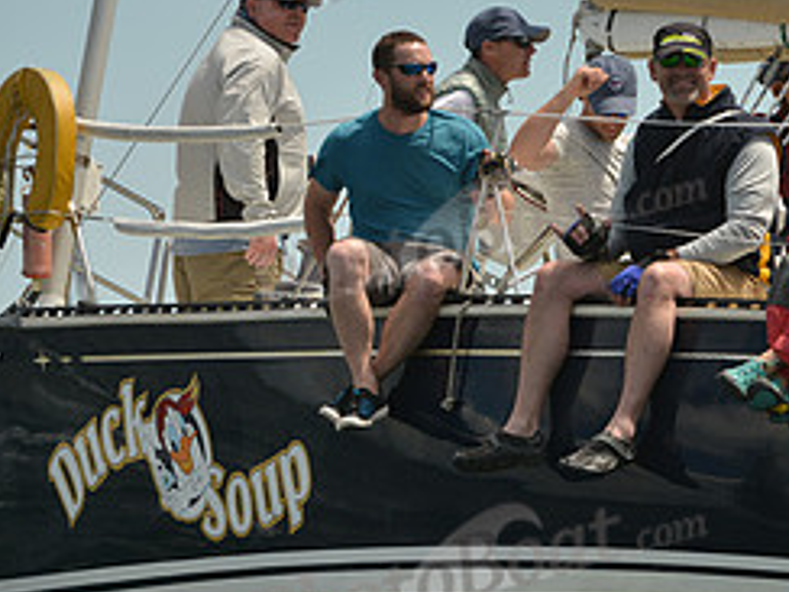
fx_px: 13562
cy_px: 357
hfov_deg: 3.3
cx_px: 876
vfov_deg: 2.5
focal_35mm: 595
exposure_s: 1/800
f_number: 6.3
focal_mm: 260
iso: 200
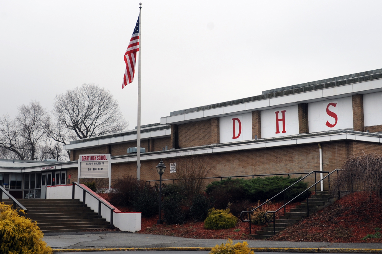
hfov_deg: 41.9
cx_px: 206
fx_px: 499
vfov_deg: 28.6
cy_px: 133
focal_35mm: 47
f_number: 5.6
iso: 250
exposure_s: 1/800
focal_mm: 36
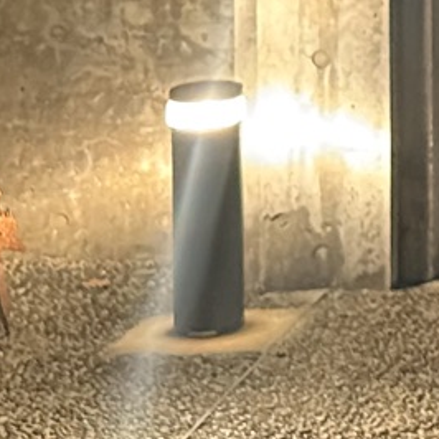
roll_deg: +0.4
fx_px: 3659
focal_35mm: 255
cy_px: -515
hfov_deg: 6.4
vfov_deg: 6.6
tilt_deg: -1.6
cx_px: 1251
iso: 1000
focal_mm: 6.76
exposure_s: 1/20
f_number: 1.78
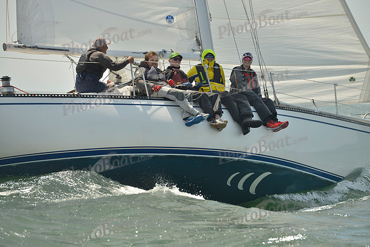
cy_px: 124
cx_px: 185
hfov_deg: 10.8
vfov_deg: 7.2
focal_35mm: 190
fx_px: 1953
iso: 200
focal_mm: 190
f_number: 6.3
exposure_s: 1/1250
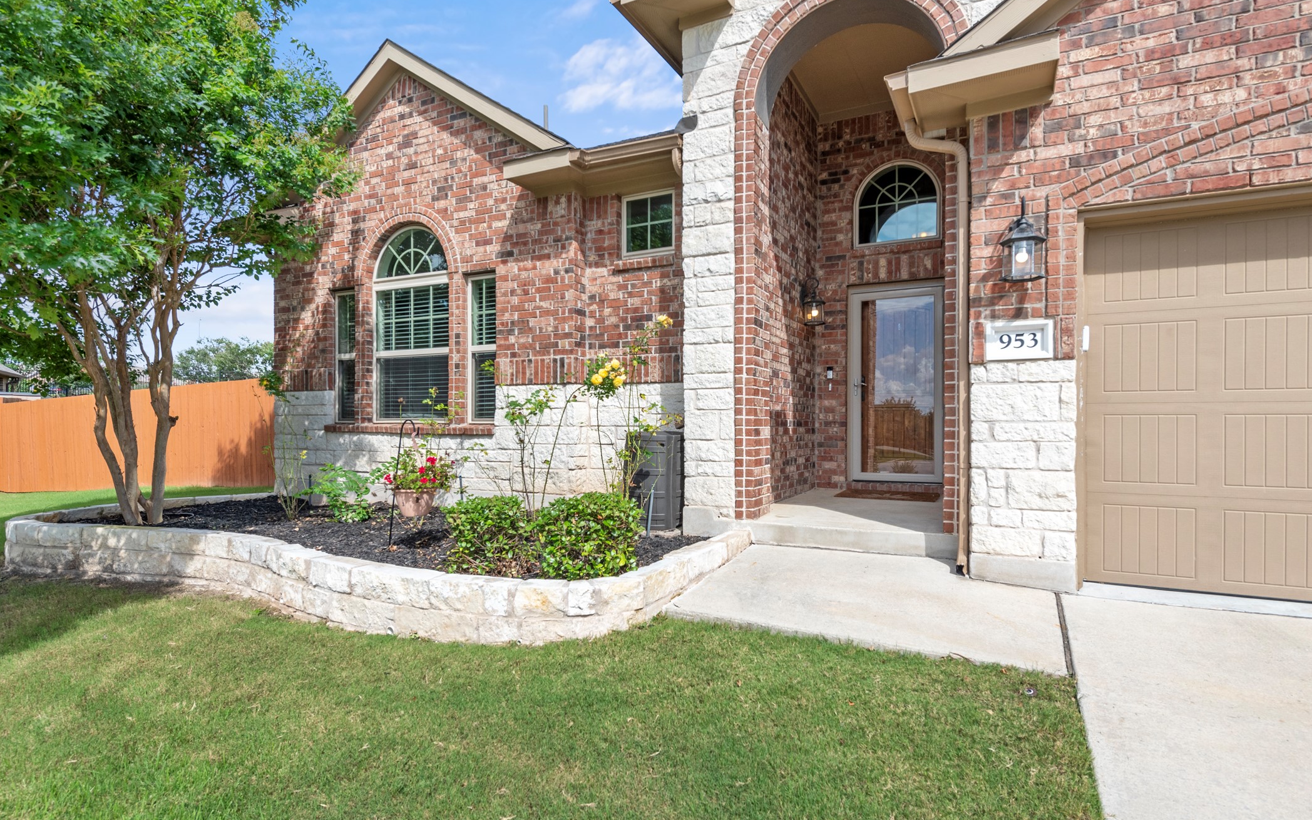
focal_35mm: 19
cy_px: 434
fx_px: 679
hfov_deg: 88.0
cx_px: 675
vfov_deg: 62.2
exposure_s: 1/400
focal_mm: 18
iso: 400
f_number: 8
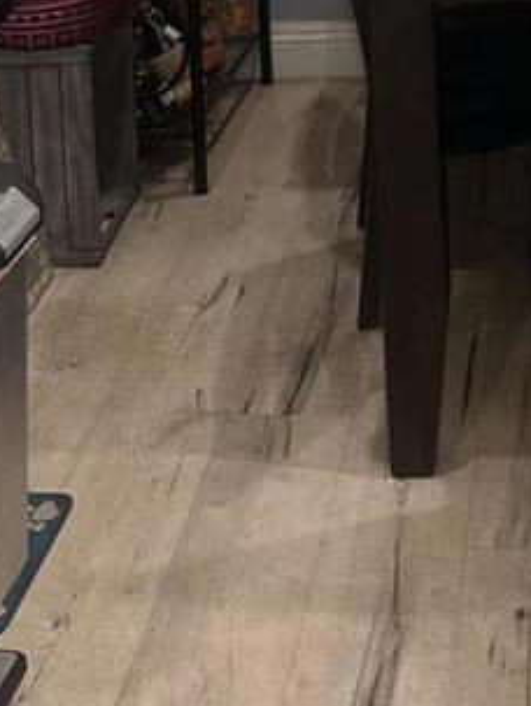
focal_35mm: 81
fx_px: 1653
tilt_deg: -5.2
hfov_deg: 18.0
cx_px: 468
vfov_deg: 20.4
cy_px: -375
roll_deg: +1.4
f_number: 1.78
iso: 250
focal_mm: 6.86
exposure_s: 1/60
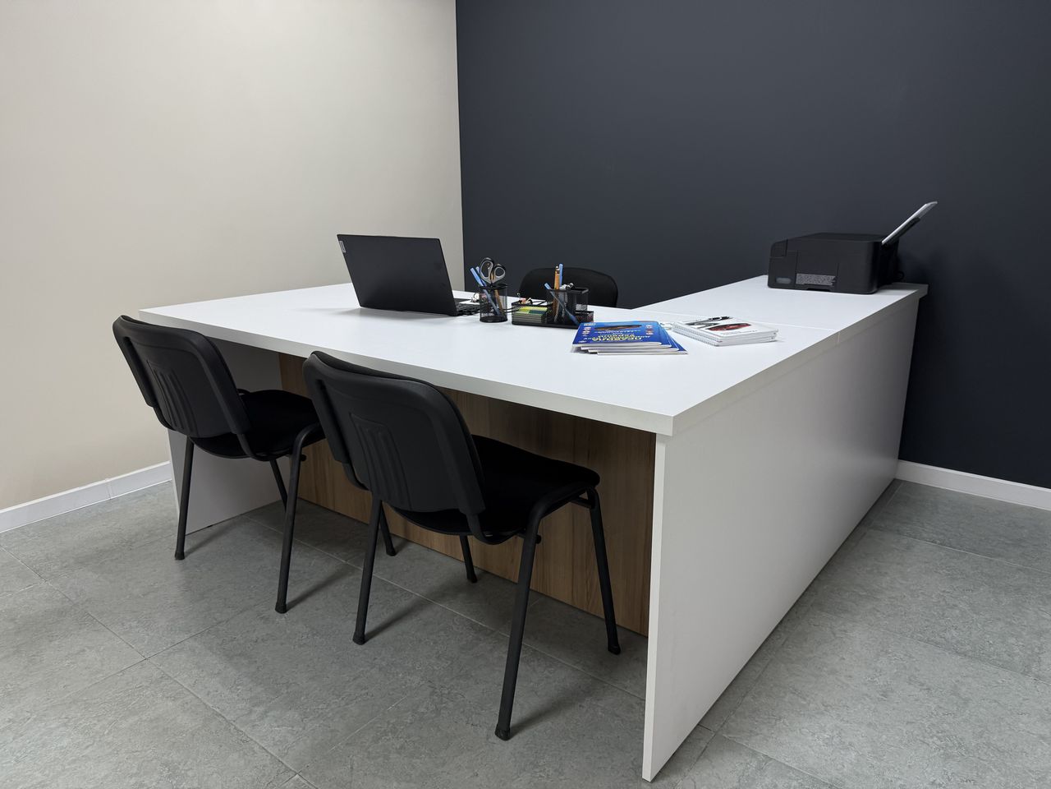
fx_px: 729
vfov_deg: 56.8
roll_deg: +0.4
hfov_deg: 71.6
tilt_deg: -15.4
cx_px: 526
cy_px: 394
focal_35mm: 24
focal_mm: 6.76
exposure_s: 1/121
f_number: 1.78
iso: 50
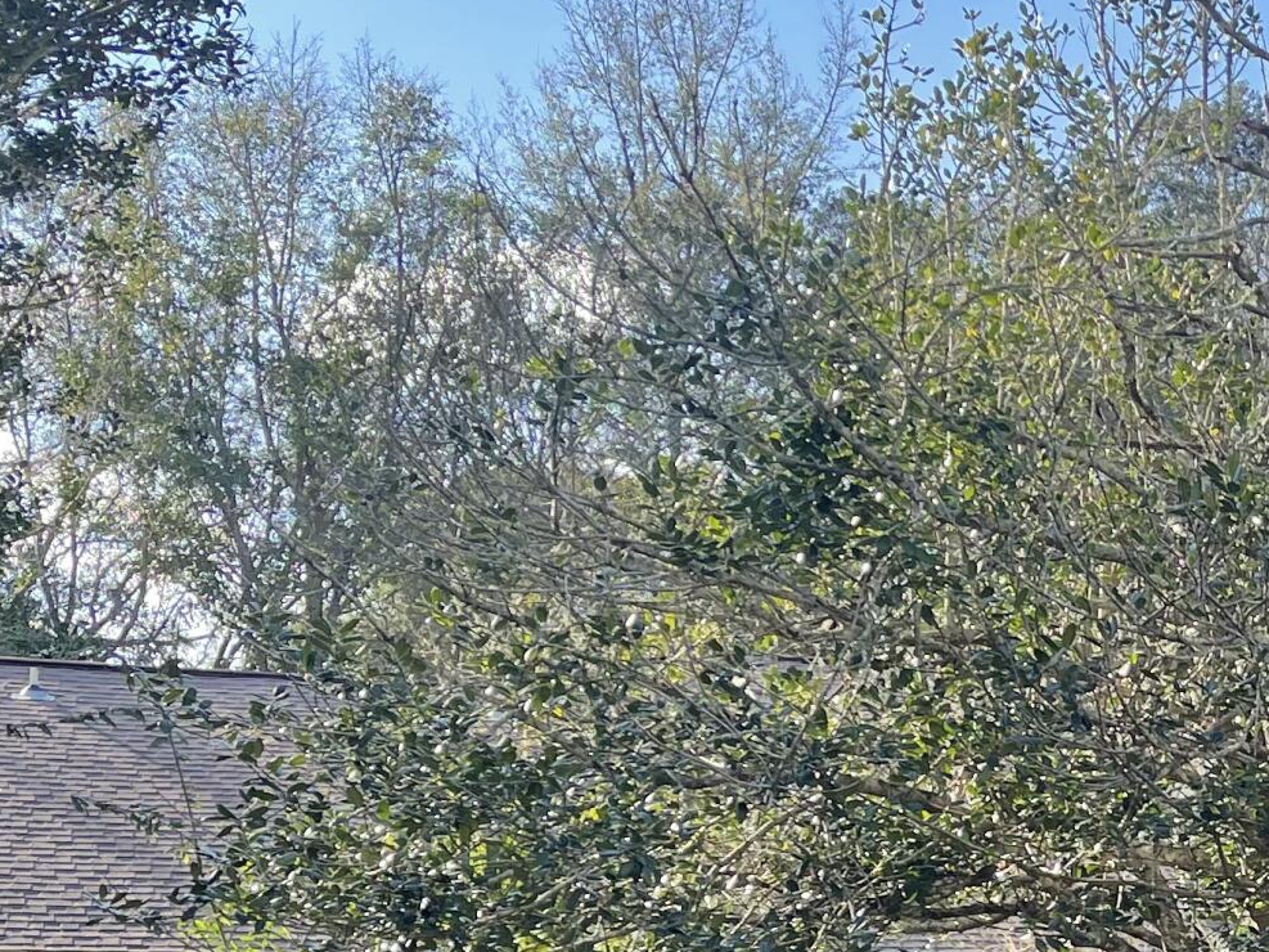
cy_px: 1006
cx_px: 1553
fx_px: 2786
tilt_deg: +1.0
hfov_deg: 23.3
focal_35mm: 76
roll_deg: +0.2
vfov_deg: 18.7
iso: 32
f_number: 1.6
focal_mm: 5.1
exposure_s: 1/679
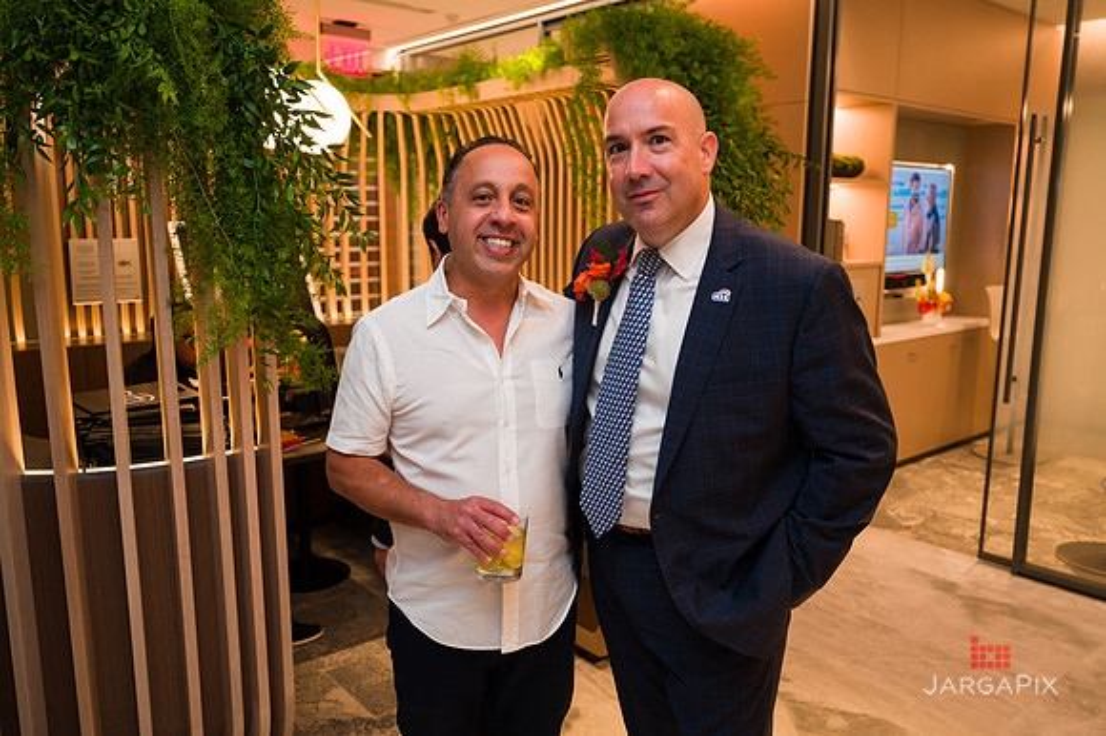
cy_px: 368
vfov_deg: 45.6
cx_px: 553
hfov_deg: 64.6
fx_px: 875
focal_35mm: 29
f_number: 3.2
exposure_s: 1/160
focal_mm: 28
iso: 800
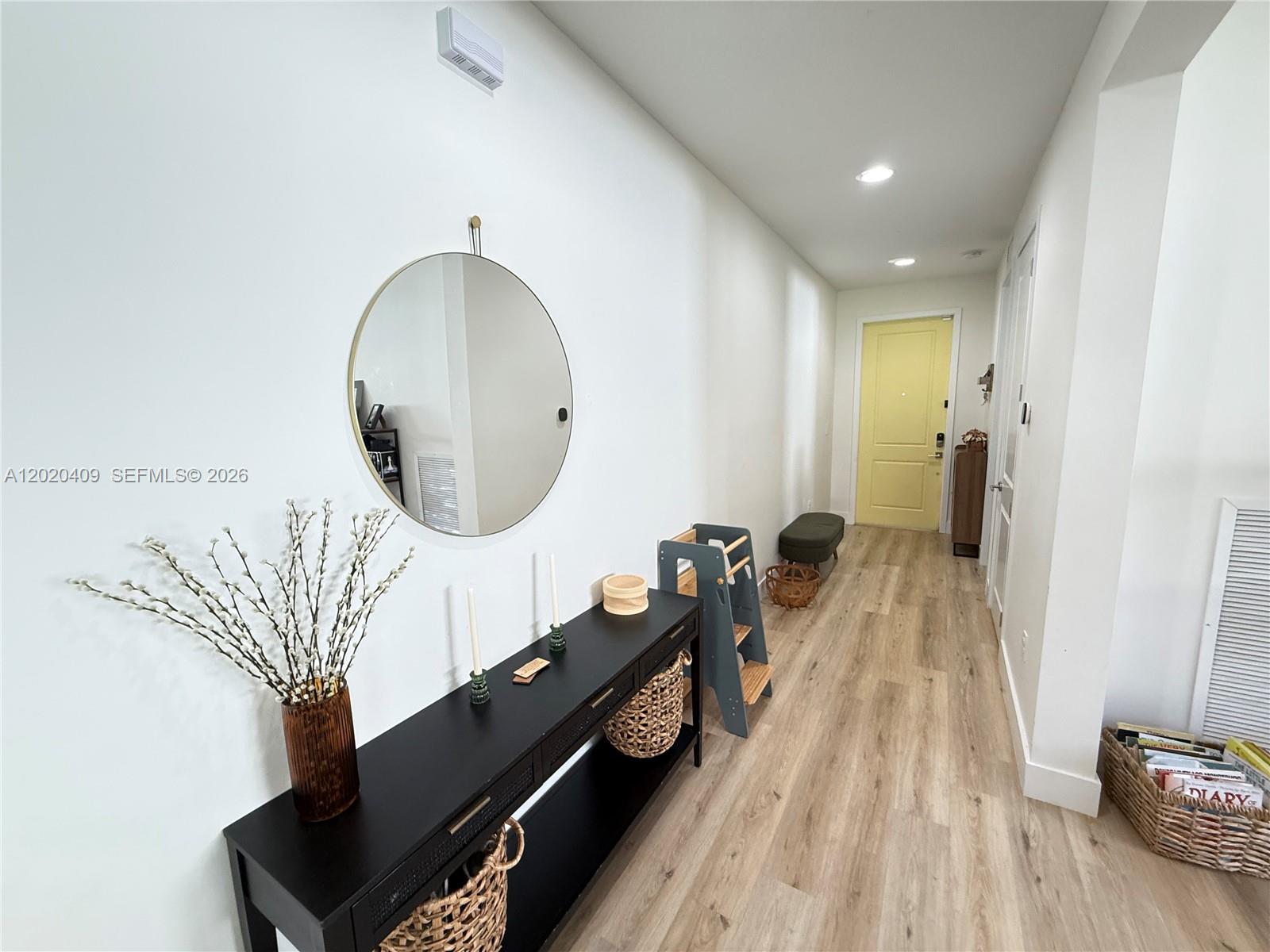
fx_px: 514
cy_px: 476
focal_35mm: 14
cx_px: 635
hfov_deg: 102.1
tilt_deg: -7.7
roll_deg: +1.3
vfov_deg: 85.7
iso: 400
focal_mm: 2.22
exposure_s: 1/60
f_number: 2.2
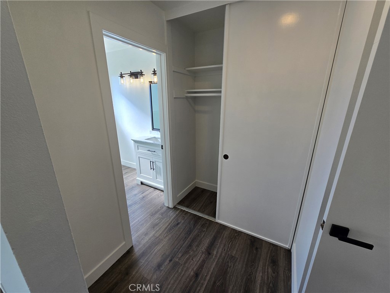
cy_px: 146
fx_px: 146
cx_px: 195
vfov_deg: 89.9
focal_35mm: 13
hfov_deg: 106.2
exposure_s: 1/167
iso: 50
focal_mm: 2.2
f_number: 2.2
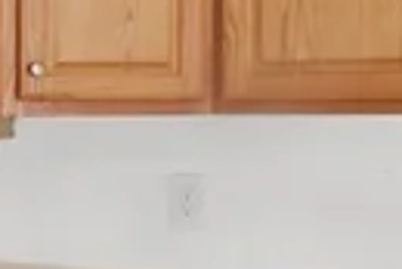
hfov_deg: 14.2
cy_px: 134
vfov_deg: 11.6
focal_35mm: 118
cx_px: -427
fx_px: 1319
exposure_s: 1
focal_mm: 15
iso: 200
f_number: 10
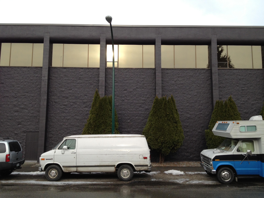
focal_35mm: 35
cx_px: 132
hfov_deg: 52.6
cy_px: 99
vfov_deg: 40.7
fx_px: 267
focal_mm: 4.28
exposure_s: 1/397
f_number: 2.4
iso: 50
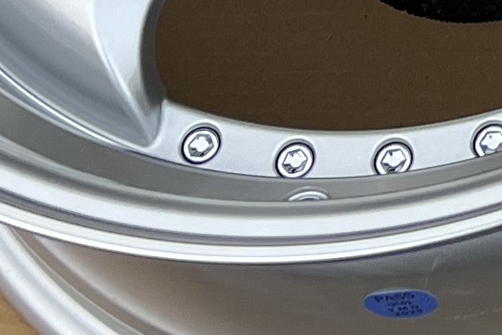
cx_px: 1078
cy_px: -581
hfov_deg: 10.0
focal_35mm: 188
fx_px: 2622
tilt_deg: -53.0
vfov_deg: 6.8
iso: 50
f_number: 1.5
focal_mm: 5.7
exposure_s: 1/121
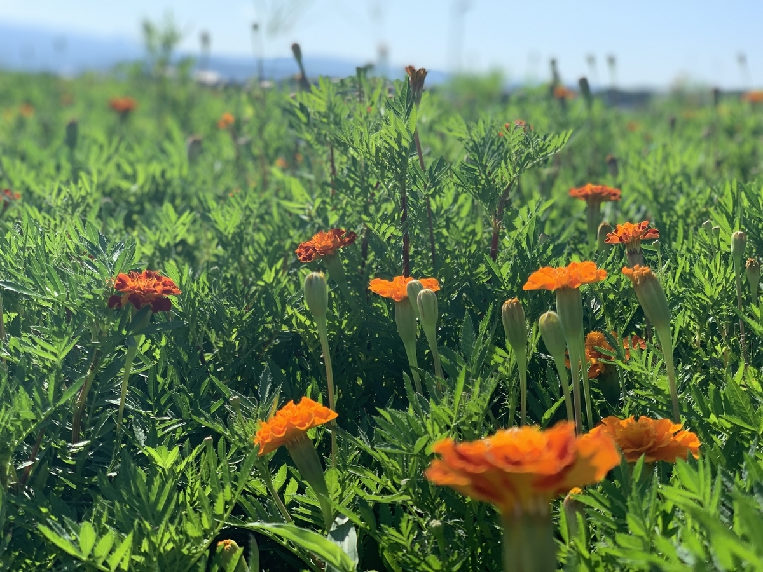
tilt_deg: -8.6
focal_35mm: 52
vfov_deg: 28.0
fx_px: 1146
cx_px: 382
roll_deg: -4.5
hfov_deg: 36.8
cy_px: 286
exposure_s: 1/666
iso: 16
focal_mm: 6
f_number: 2.4
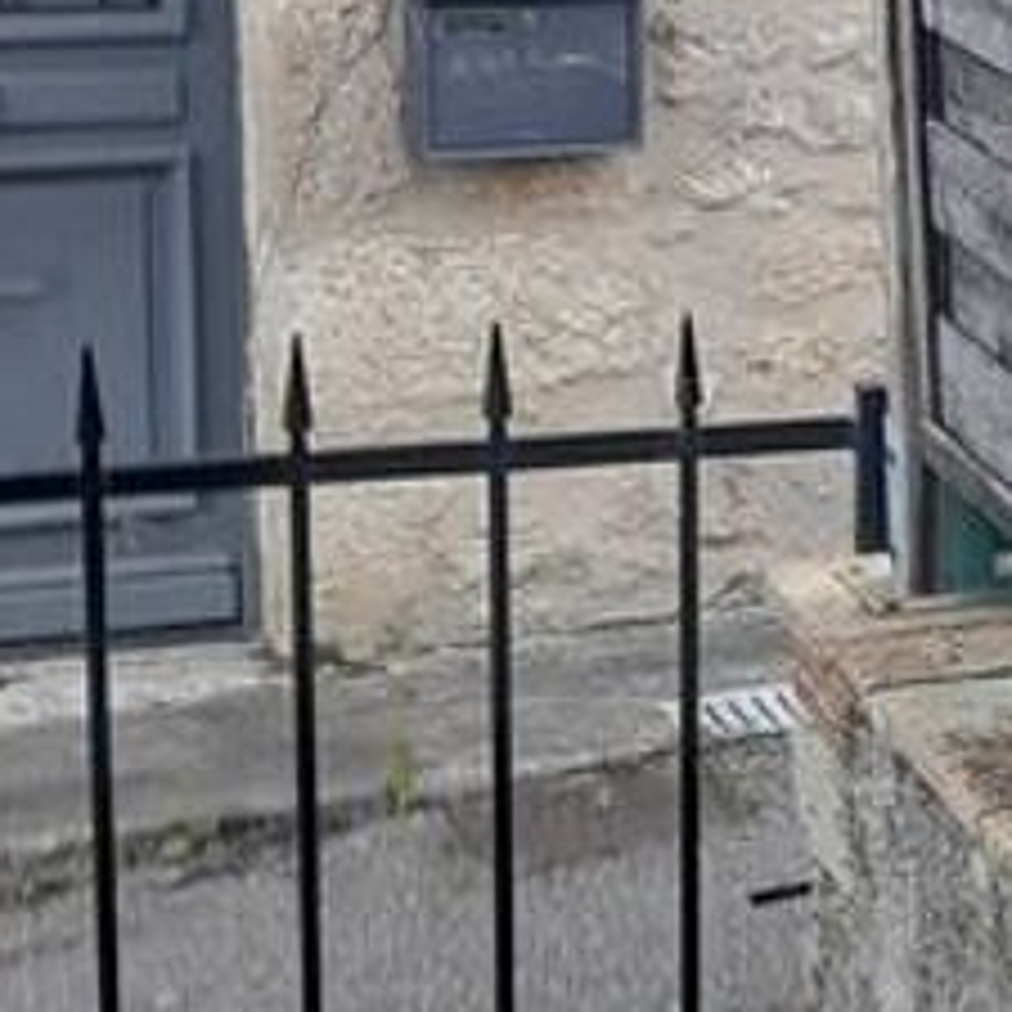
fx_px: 4333
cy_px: 313
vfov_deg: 13.3
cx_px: 2204
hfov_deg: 11.6
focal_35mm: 131
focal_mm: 4.6
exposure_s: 1/60
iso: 40
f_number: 2
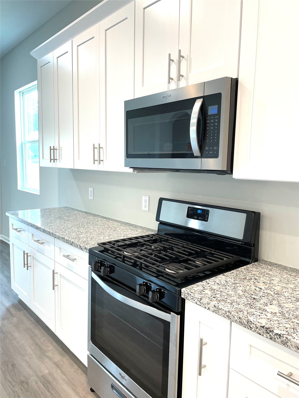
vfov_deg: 67.3
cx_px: 150
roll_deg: -0.9
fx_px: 299
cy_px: 199
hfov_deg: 53.1
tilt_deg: -3.7
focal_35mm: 26
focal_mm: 4.2
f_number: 1.6
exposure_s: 1/60
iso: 100
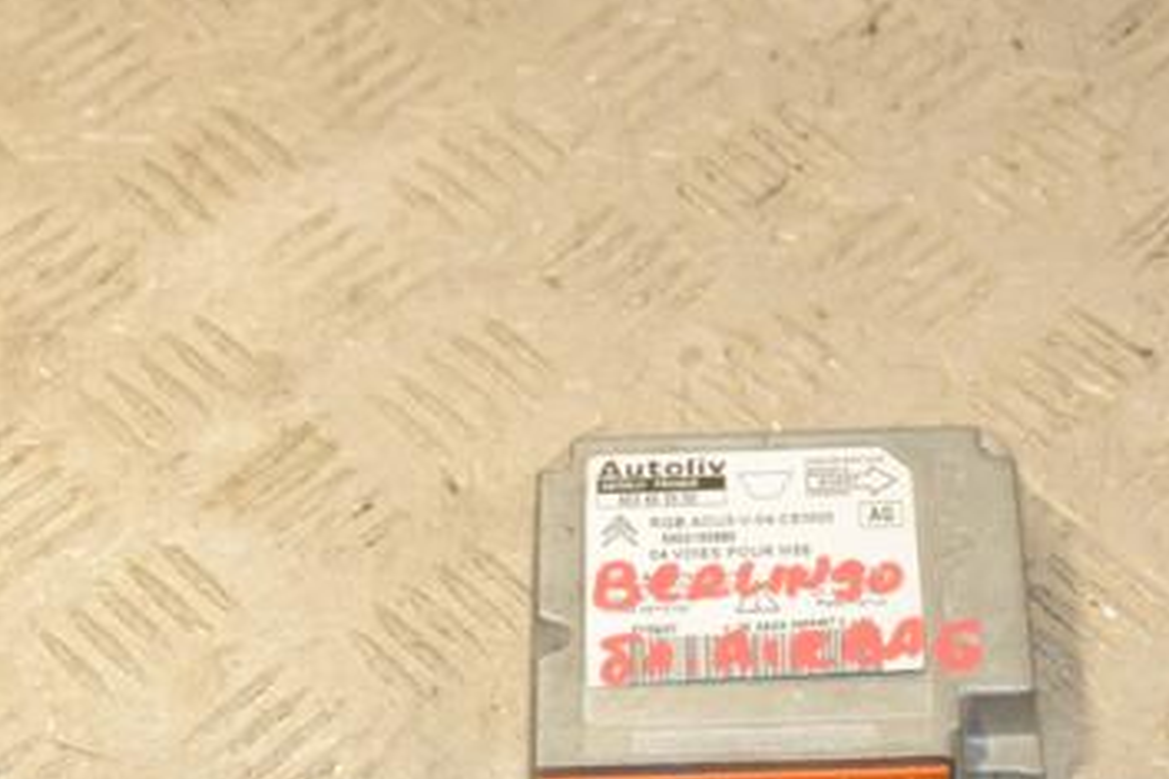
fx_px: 3148
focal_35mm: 97
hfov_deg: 21.0
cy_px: 527
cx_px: 609
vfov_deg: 14.1
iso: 800
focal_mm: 38
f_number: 6.3
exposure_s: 1/200
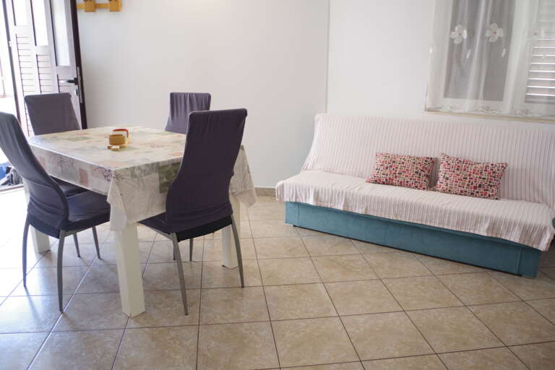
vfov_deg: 47.9
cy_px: 185
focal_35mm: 27
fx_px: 416
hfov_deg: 67.4
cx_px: 278
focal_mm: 18
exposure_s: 1/15
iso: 400
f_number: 4
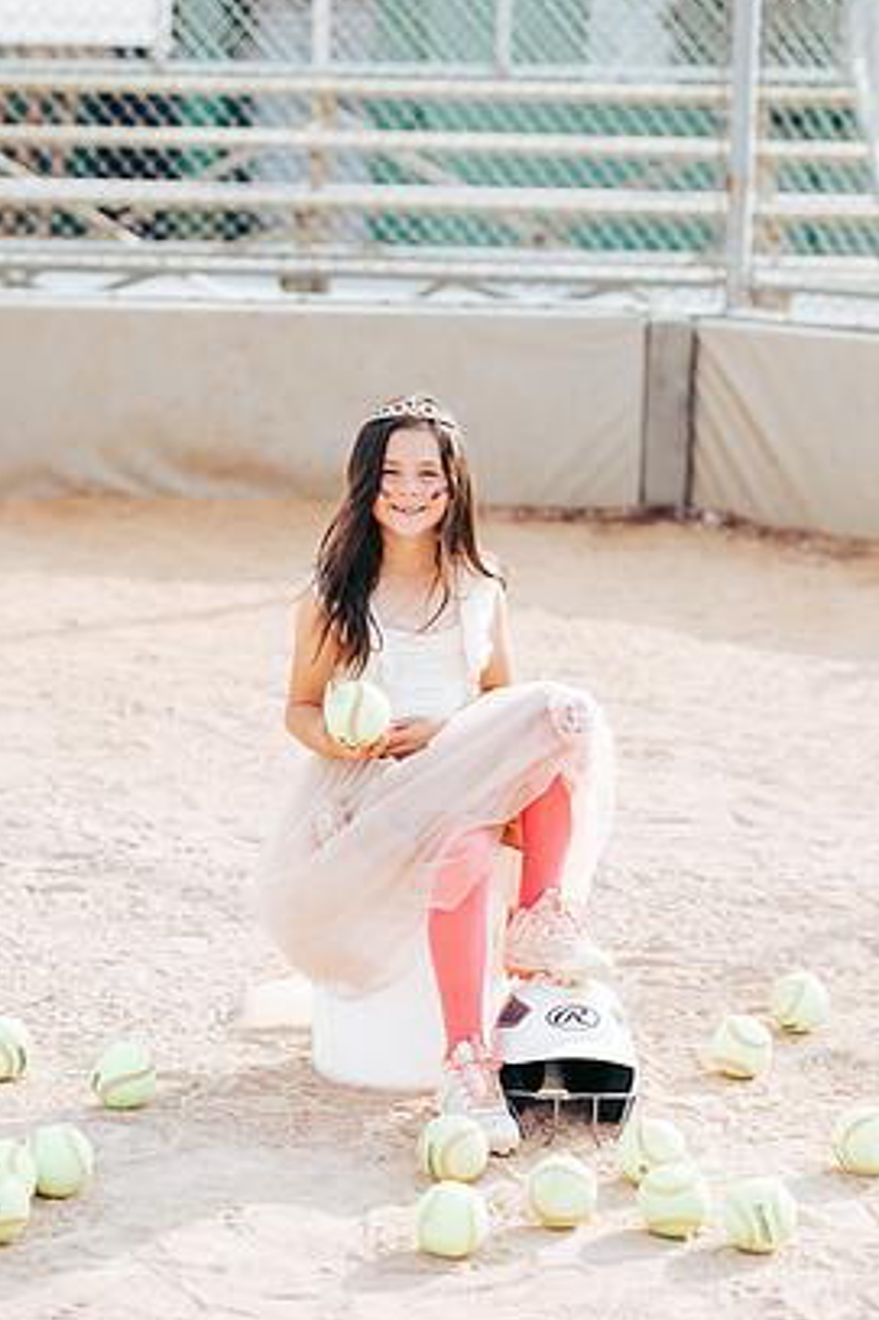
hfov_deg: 14.5
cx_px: 435
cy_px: 606
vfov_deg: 21.7
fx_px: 3445
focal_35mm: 94
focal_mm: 85
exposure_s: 1/640
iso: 160
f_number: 2.8
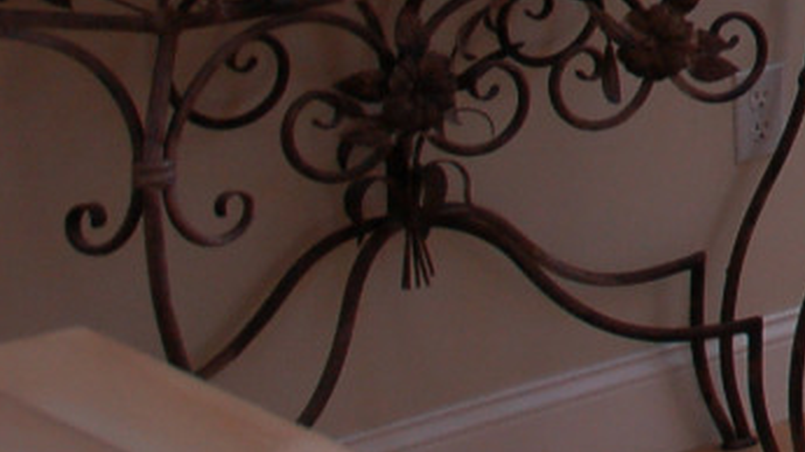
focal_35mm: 133
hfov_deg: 13.3
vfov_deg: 8.6
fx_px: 2839
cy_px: -478
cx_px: 1745
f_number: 5.6
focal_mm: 18
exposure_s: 1/125
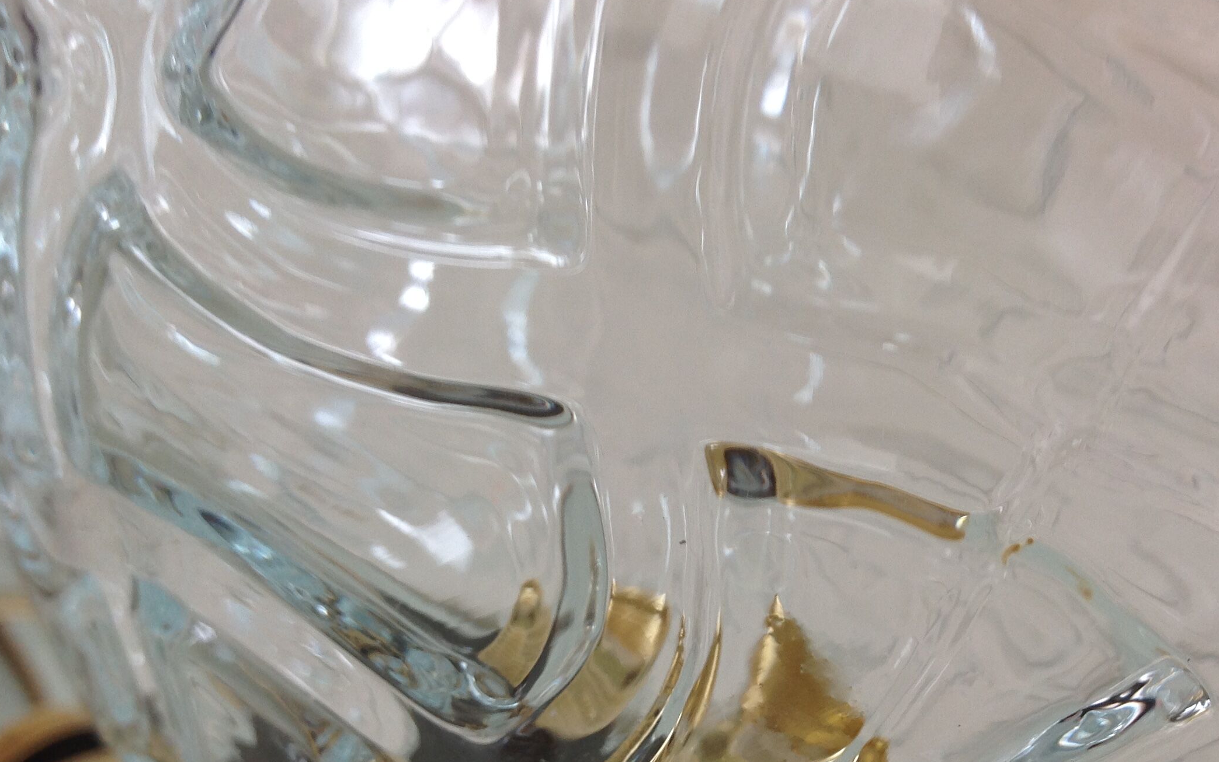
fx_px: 1528
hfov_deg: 43.2
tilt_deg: -10.9
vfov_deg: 27.9
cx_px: 753
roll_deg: -28.6
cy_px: 483
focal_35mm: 46
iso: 50
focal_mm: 4.28
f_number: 2.4
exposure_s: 1/24
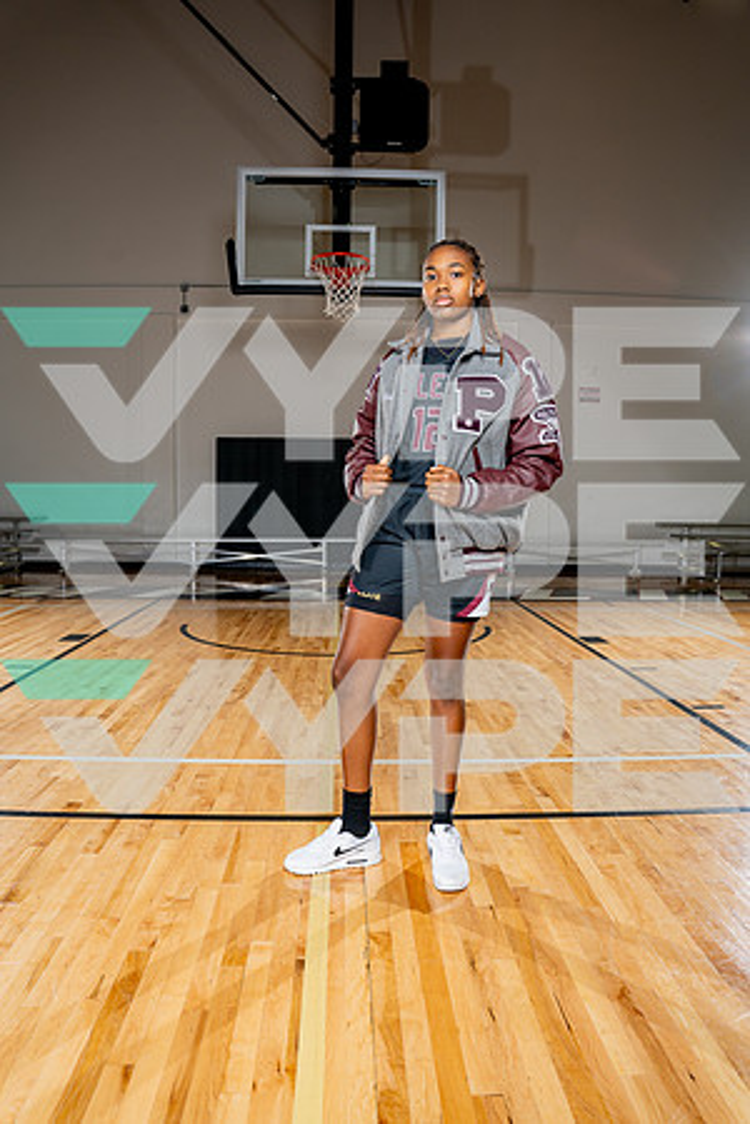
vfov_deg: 69.4
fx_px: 812
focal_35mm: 26
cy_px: 562
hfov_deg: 49.6
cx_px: 375
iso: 200
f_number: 5.6
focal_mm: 26
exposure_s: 1/250
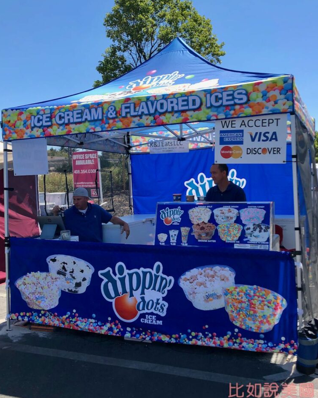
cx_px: 162
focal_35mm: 30
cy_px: 189
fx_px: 353
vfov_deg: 58.8
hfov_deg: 48.5
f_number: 1.8
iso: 20
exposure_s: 1/1263
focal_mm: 3.99
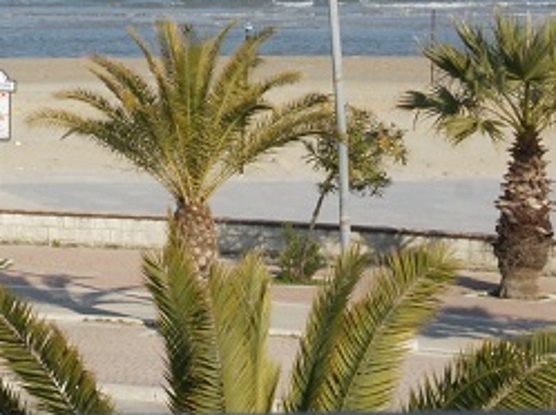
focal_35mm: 309
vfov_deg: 4.8
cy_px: -228
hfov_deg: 6.2
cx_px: -563
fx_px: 4956
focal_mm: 50
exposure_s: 1/200
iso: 250
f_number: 18
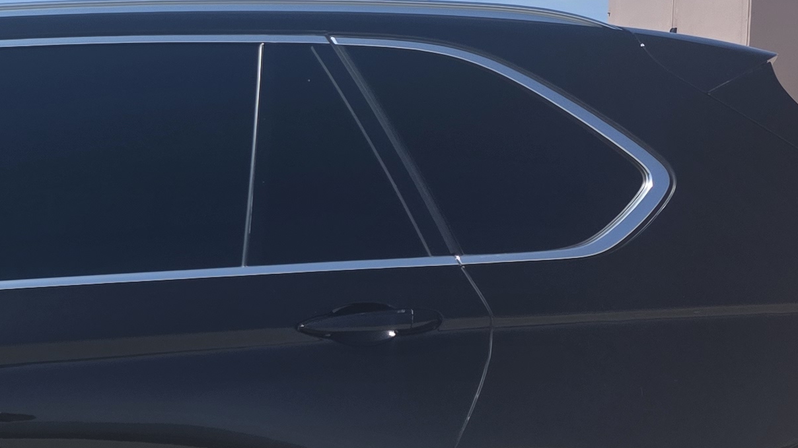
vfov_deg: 14.5
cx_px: -279
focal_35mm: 83
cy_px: 275
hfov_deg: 22.5
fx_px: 1756
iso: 80
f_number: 1.7
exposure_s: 1/5608
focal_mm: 6.3
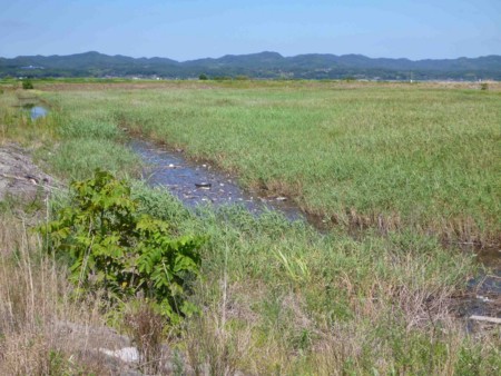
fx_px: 840
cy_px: 188
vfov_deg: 25.3
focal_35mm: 58
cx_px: 250
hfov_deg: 33.2
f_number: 5
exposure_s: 1/400
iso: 100
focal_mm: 10.4
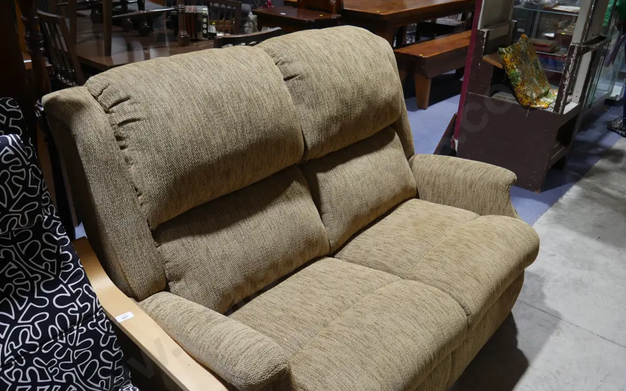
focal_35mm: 30
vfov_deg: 41.6
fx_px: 512
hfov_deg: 62.9
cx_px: 315
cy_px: 236
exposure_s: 1/60
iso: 320
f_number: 3.5
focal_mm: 14
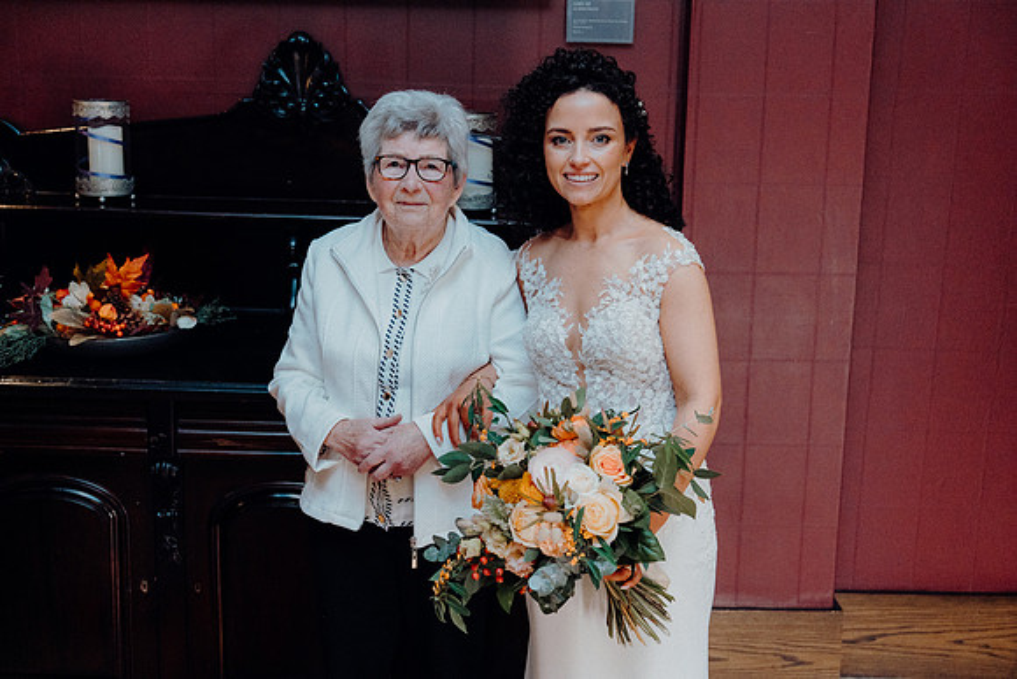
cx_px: 508
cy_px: 340
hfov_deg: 41.1
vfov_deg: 28.1
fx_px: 1356
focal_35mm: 48
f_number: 3.5
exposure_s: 1/160
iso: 3200
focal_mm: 48
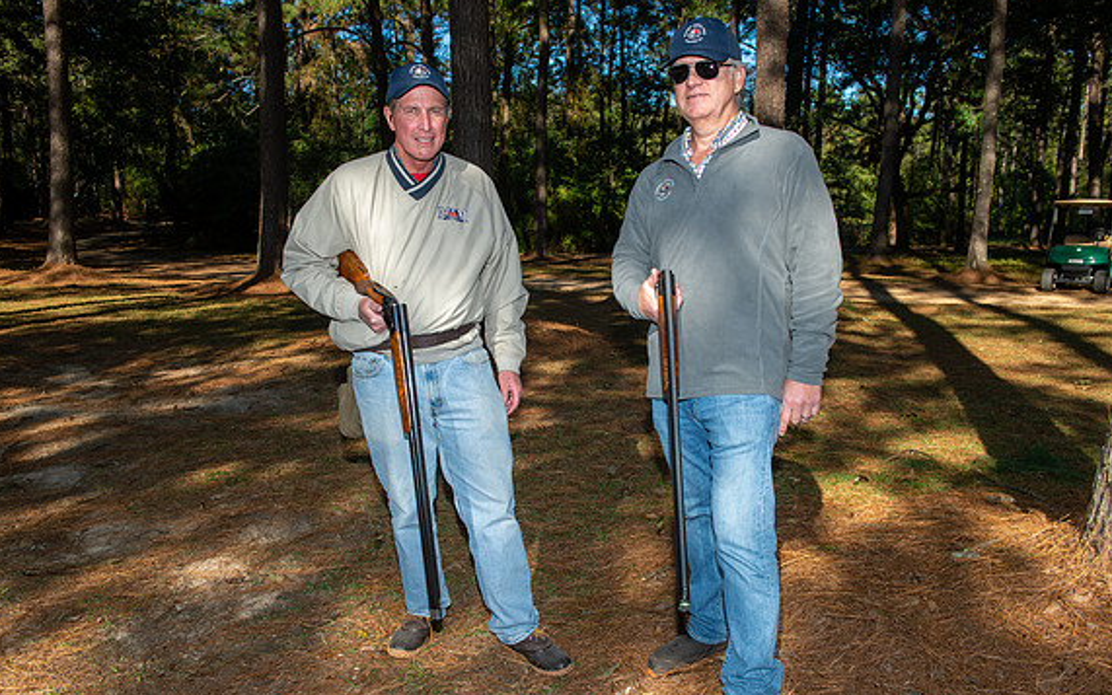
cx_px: 555
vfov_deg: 41.8
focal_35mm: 30
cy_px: 362
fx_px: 909
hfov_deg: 62.9
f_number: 7.1
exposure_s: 1/200
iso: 125
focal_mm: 29
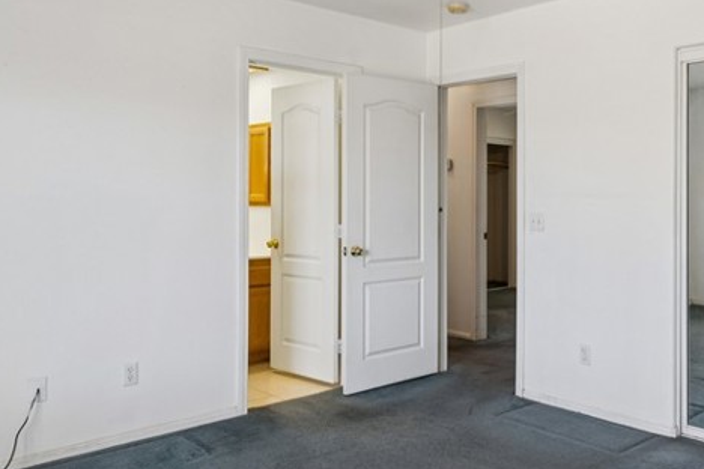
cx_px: 489
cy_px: 206
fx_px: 684
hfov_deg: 53.0
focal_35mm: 35
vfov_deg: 37.8
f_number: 13
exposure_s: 1/2
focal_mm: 16
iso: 100
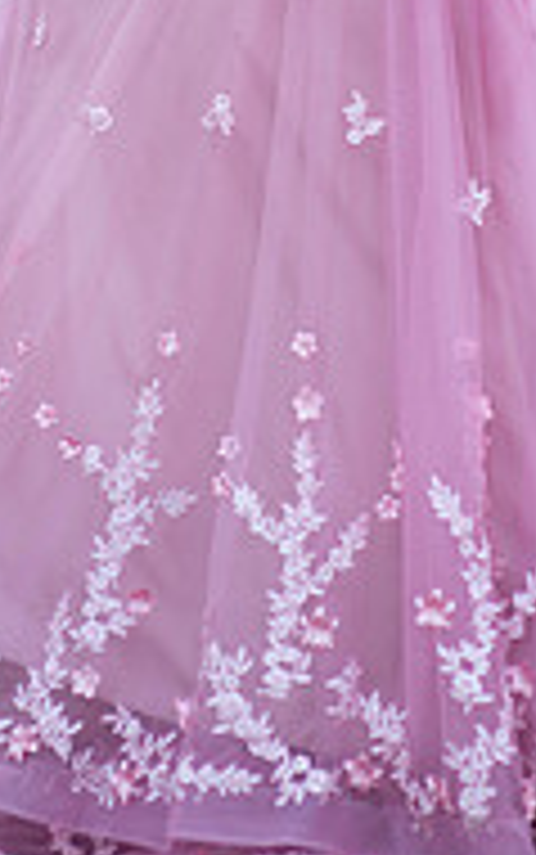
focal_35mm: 205
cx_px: 223
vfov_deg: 10.1
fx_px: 4784
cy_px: -54
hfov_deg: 6.4
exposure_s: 1/640
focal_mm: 85
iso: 250
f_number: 2
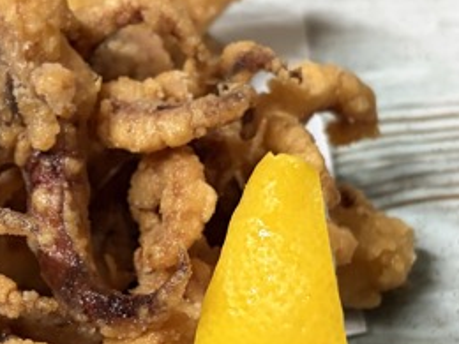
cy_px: 231
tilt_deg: -39.0
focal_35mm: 100
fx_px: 1326
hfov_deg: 19.4
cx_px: 81
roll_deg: +0.8
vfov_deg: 14.8
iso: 400
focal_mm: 5.96
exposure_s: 1/60
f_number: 1.6
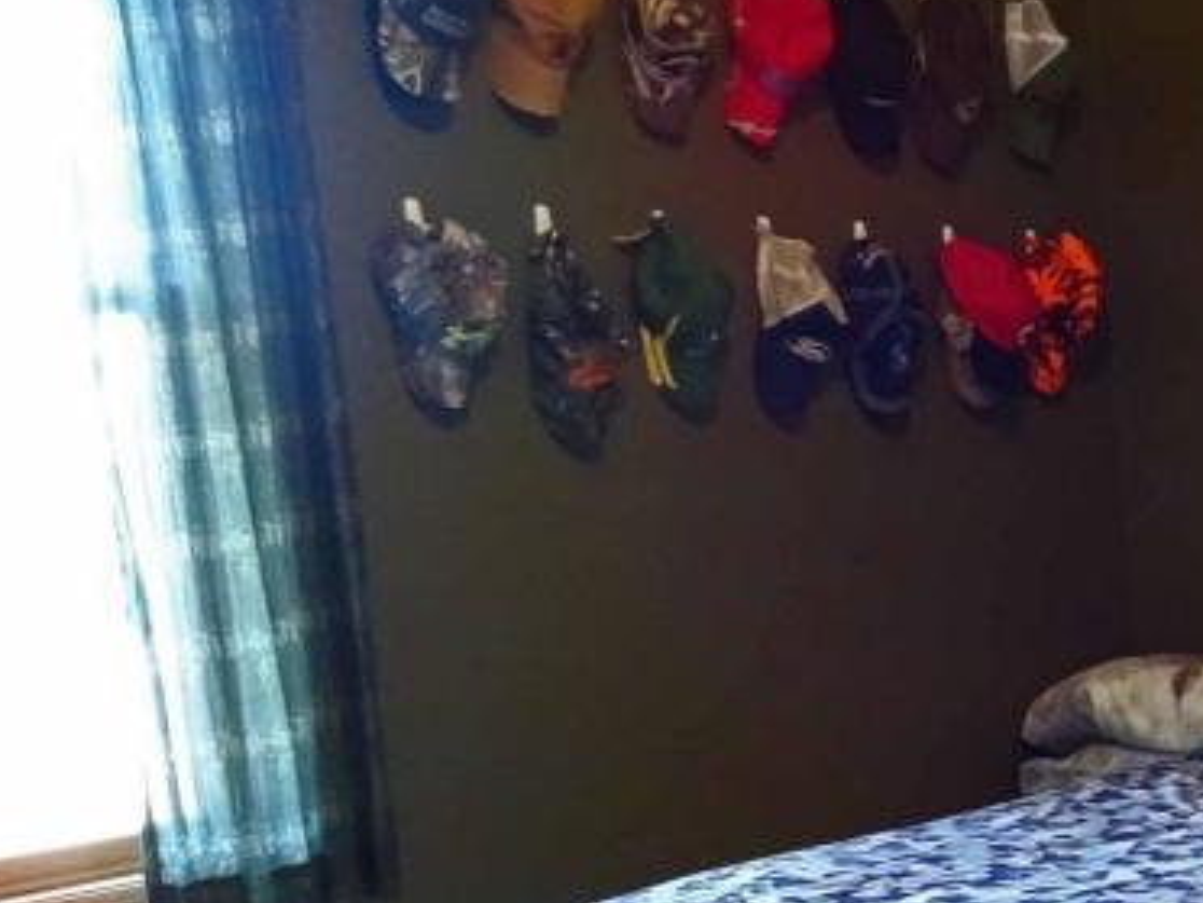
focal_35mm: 66
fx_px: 2294
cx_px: 1604
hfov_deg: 25.0
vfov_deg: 22.1
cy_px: 651
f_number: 3.5
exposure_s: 1/20
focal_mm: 4.1
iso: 800
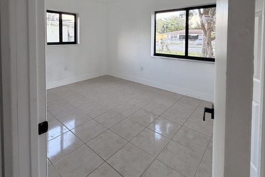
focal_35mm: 20
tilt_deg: -2.4
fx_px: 147
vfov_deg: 58.6
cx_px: 129
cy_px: 43
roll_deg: -0.2
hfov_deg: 84.0
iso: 320
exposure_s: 1/121
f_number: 2.2
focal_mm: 2.22
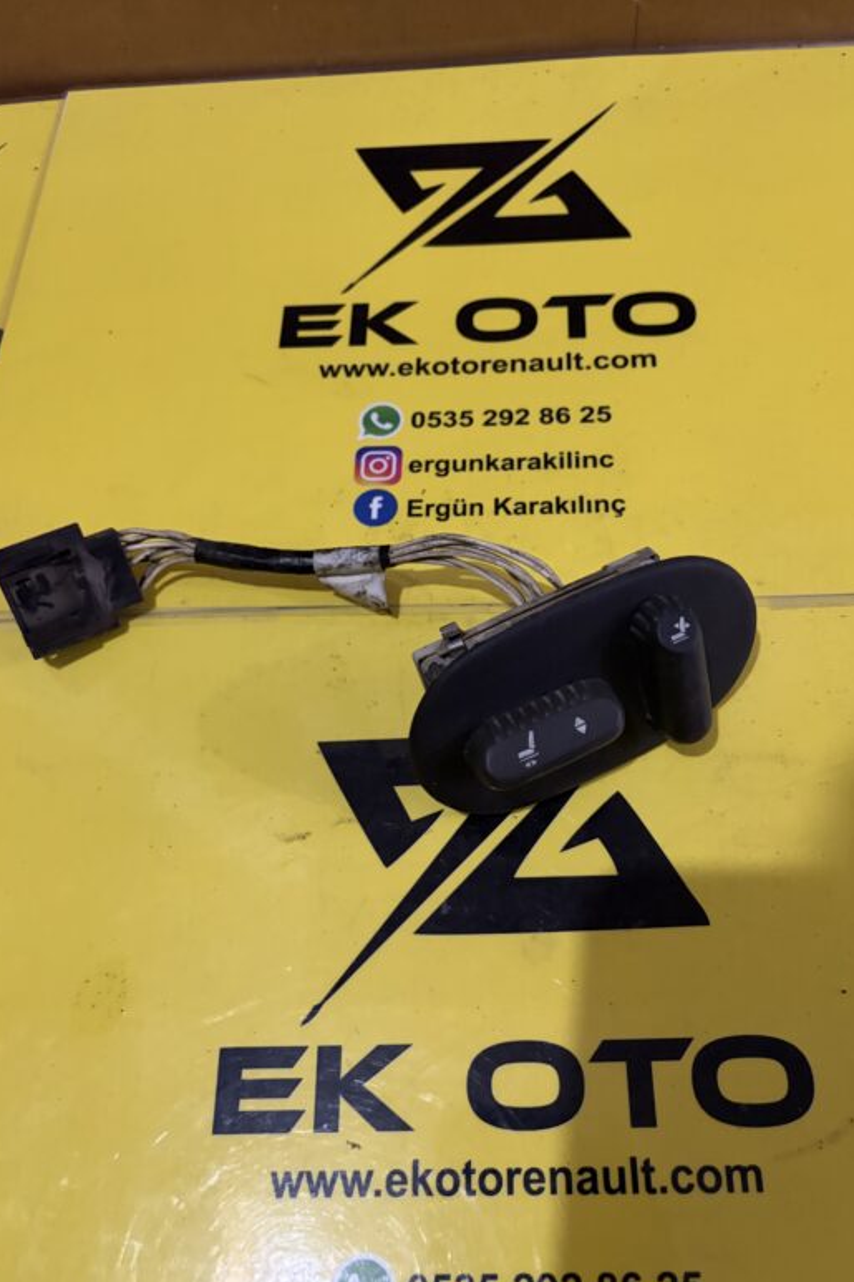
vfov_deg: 65.5
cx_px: 459
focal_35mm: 28
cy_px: 634
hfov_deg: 46.3
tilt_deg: -62.9
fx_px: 997
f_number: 1.6
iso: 500
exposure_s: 1/33
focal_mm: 5.96
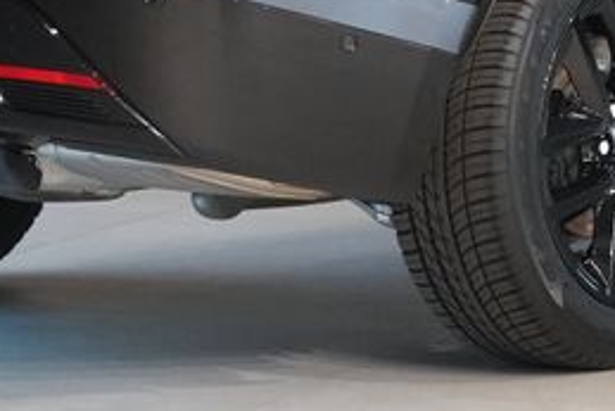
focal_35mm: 241
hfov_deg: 8.5
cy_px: -156
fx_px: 4119
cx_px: 560
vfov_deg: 5.7
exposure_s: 1/160
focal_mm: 61
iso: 8000
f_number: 5.6
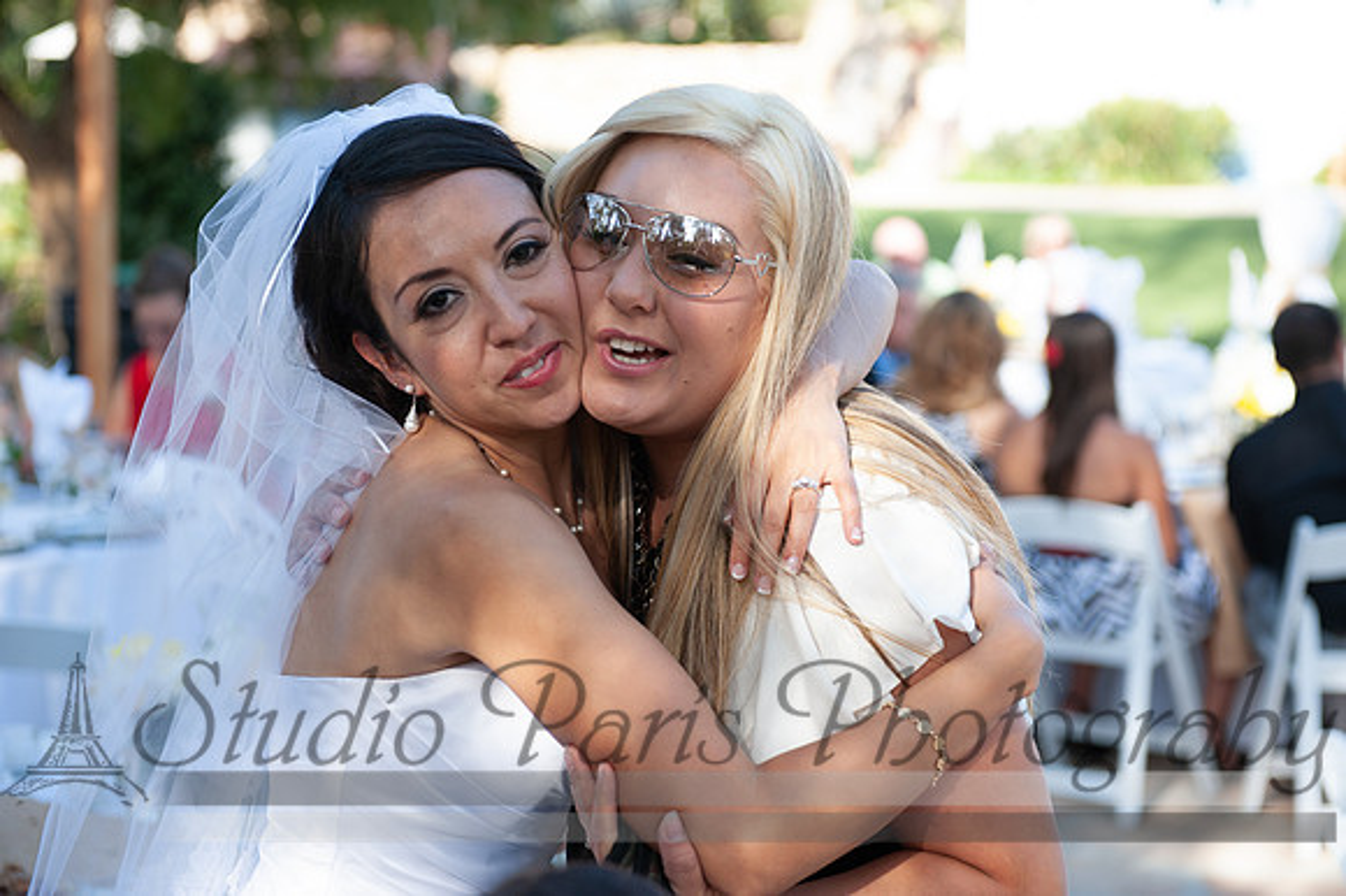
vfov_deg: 19.4
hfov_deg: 28.9
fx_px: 2616
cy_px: 448
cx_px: 673
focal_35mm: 70
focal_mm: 70
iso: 200
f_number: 3.5
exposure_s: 1/400
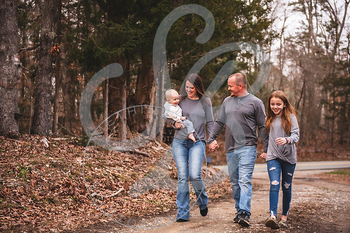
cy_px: 116
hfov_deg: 32.4
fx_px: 603
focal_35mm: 62
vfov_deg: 21.9
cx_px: 175
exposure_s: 1/250
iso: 250
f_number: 2.8
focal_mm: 62
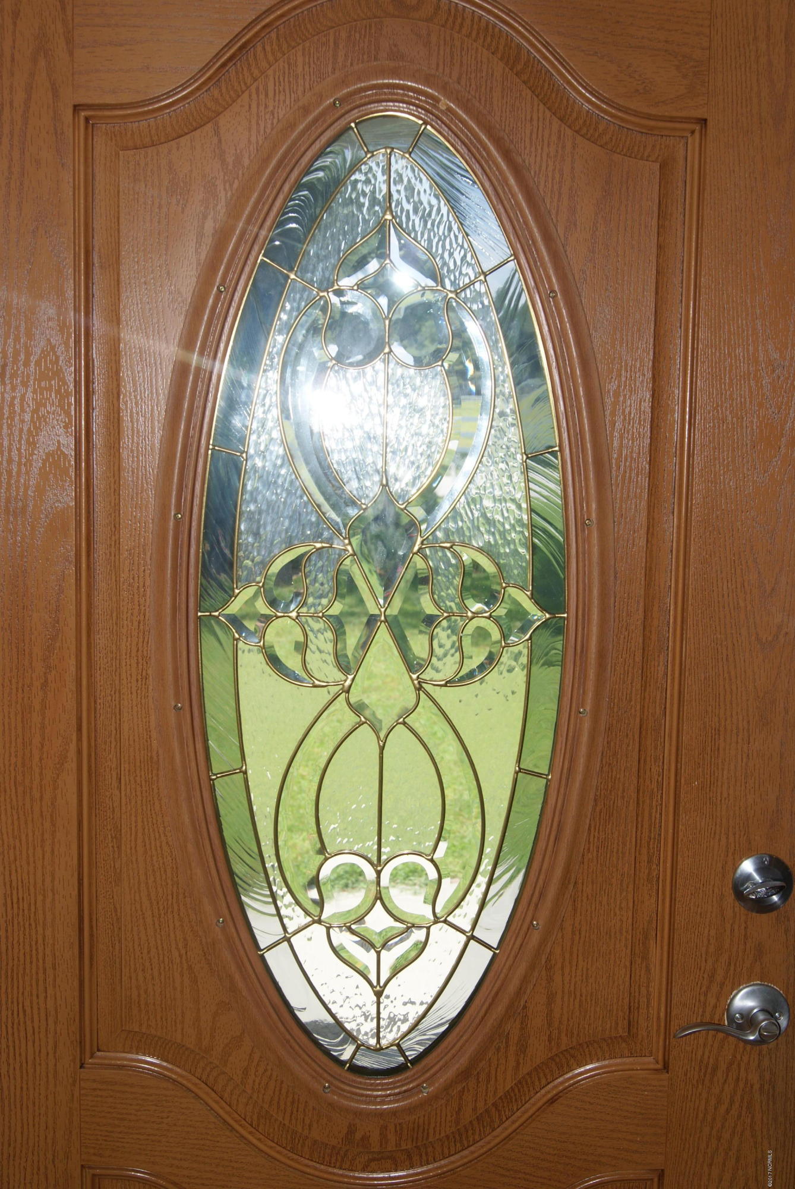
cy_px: 594
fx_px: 1487
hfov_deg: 29.9
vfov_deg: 43.6
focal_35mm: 45
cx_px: 398
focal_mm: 30
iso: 100
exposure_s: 1/160
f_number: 8
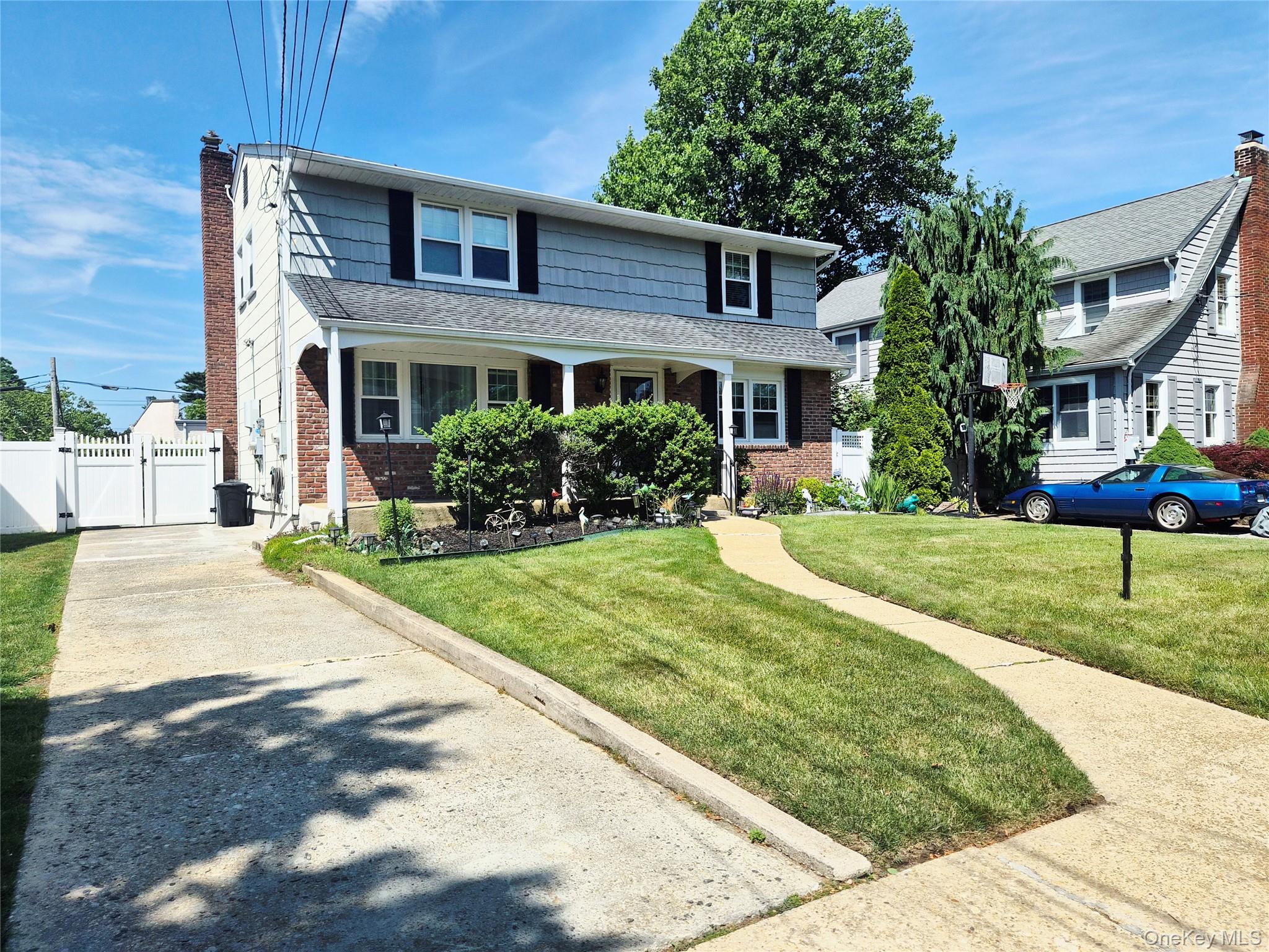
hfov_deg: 73.9
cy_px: 476
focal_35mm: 23
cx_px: 634
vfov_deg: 58.9
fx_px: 843
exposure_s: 1/10000
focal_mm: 5.4
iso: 80
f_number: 1.8
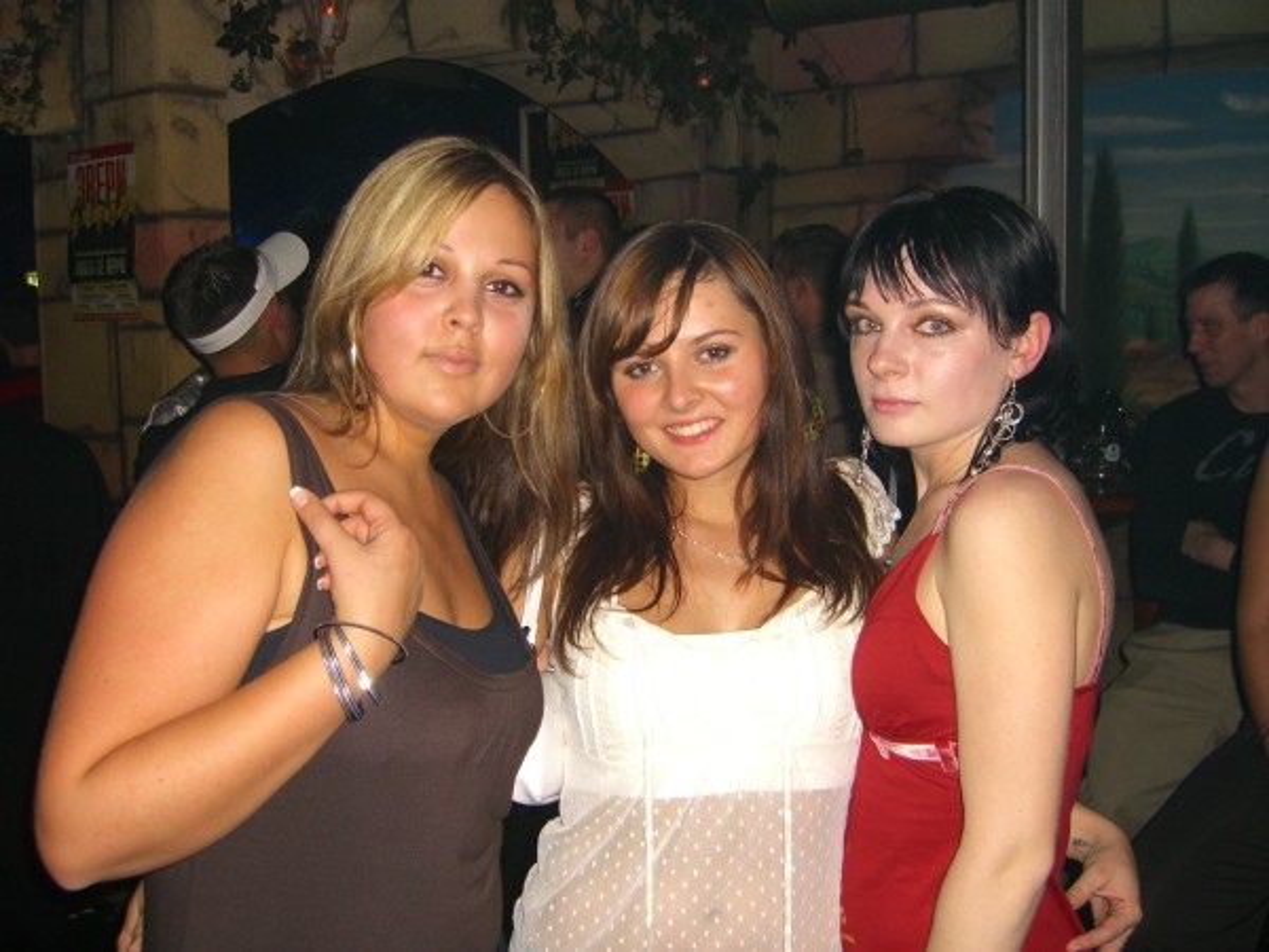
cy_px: 476
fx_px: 1393
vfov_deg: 37.7
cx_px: 634
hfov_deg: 49.0
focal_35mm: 38
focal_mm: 7.9
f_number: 2.8
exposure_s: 1/60
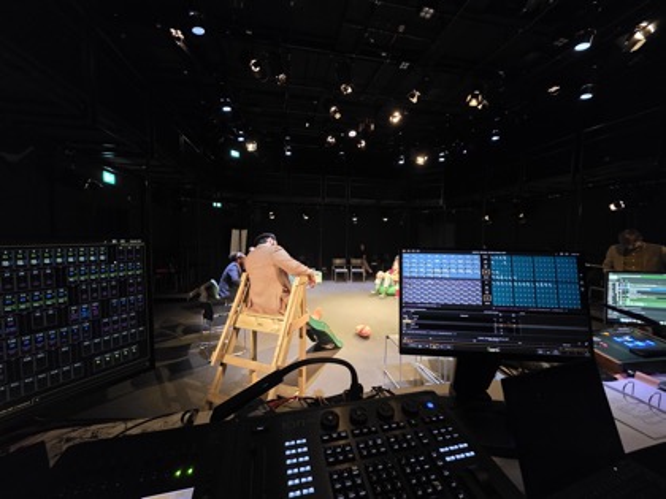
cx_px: 333
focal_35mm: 13
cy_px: 250
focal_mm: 2.2
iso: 1250
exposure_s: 1/50
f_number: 1.9
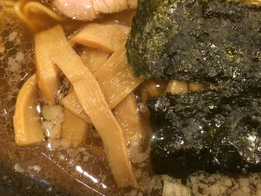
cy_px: 79
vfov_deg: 35.9
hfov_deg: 46.3
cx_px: 164
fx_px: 302
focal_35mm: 40
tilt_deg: -76.6
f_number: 2.2
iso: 400
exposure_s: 1/15
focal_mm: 4.15
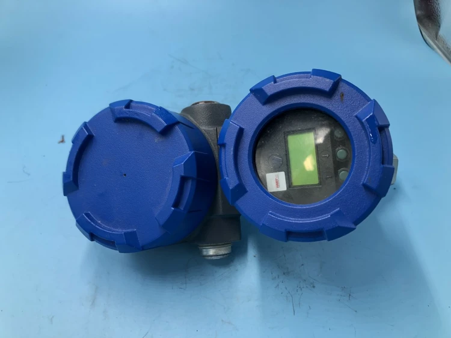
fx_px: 365
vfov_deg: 49.8
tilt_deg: -45.5
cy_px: 169
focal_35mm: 28
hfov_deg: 63.4
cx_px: 226
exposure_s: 1/120
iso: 64
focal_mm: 3.99
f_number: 1.8
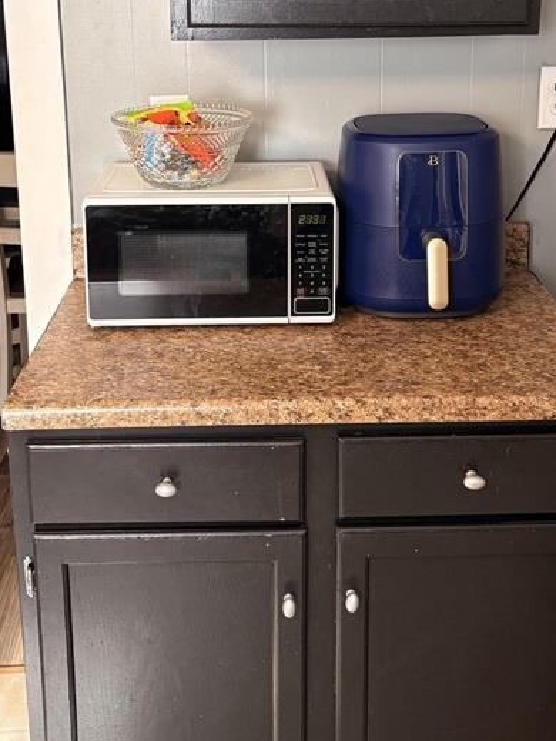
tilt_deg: -11.8
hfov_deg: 30.3
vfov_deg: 38.9
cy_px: 212
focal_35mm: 48
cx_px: 274
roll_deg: +0.8
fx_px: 1028
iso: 200
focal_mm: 5.96
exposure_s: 1/120
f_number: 1.6
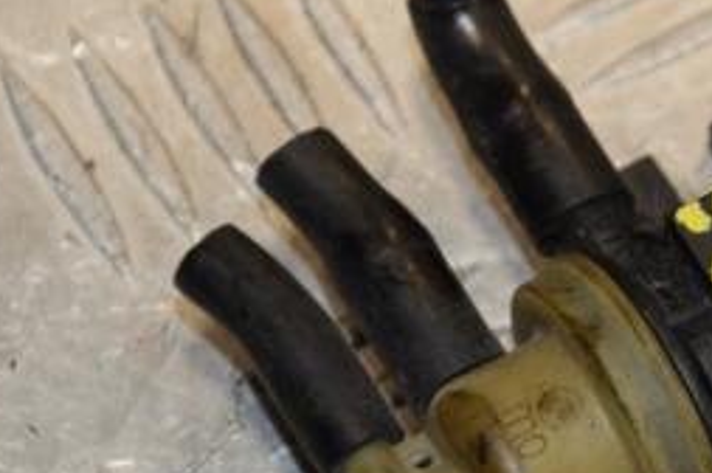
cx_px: 667
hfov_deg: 5.5
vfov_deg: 3.7
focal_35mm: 374
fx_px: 7391
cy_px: 217
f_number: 7.1
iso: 800
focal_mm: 105
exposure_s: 1/200
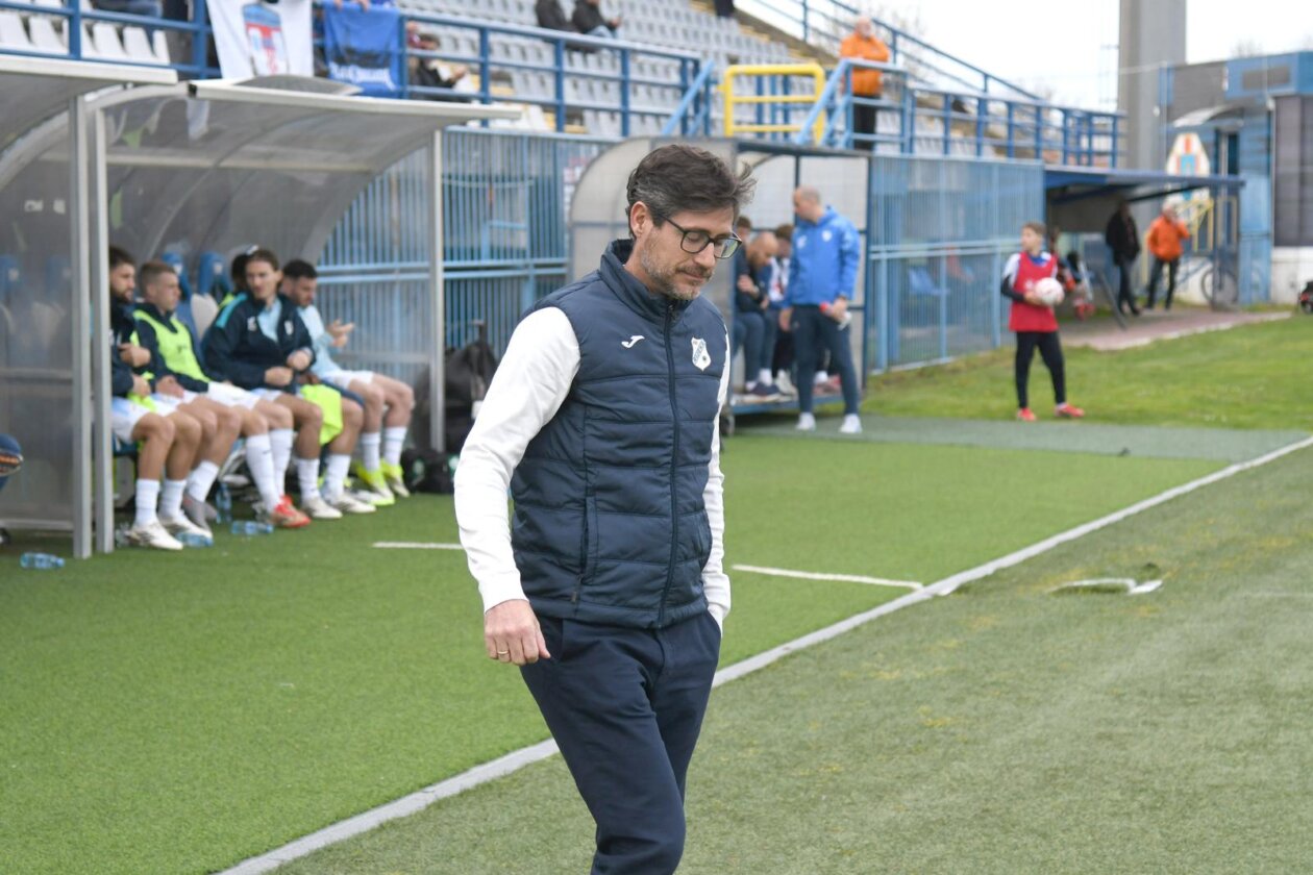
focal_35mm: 93
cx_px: 656
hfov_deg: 21.9
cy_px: 438
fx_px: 3392
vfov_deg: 14.7
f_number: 4
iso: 800
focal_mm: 62
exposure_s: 1/1600
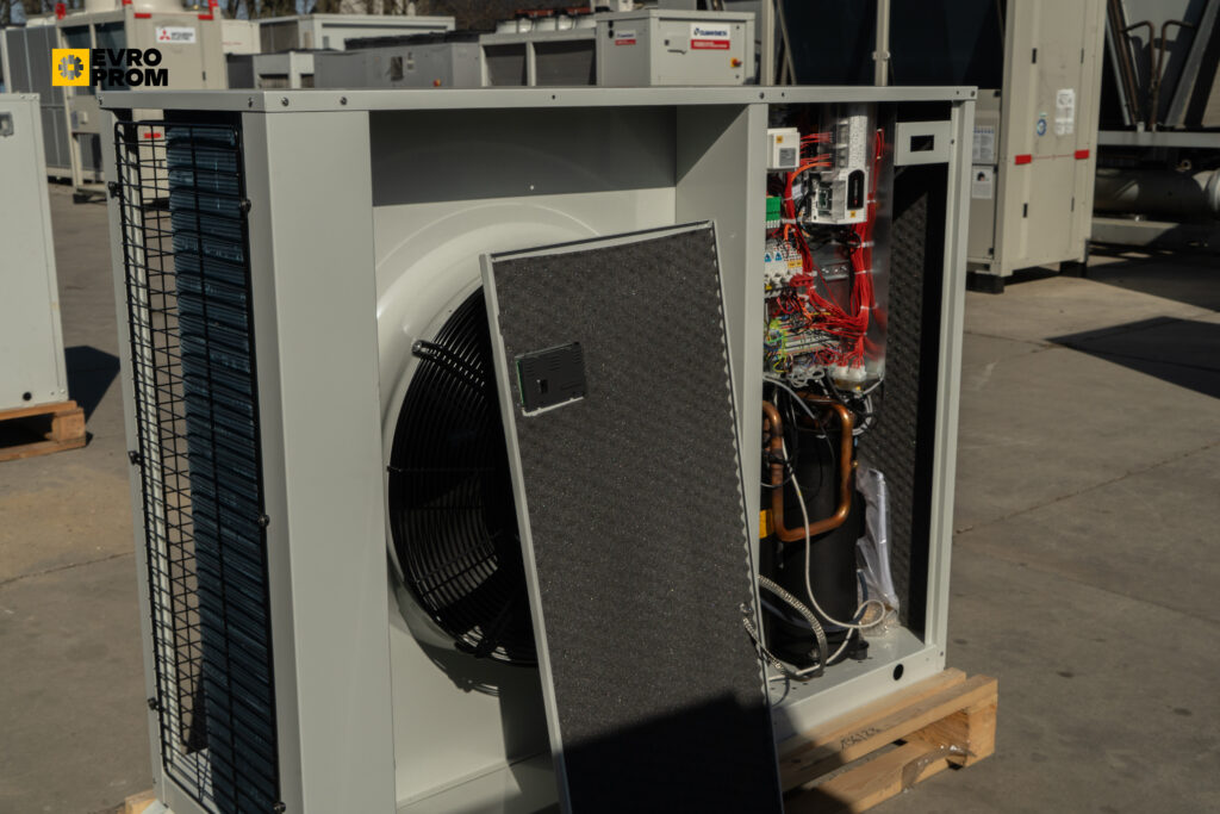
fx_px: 1322
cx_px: 610
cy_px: 407
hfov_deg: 49.5
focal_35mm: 39
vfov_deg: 34.2
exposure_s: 1/320
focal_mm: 39
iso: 250
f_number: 13
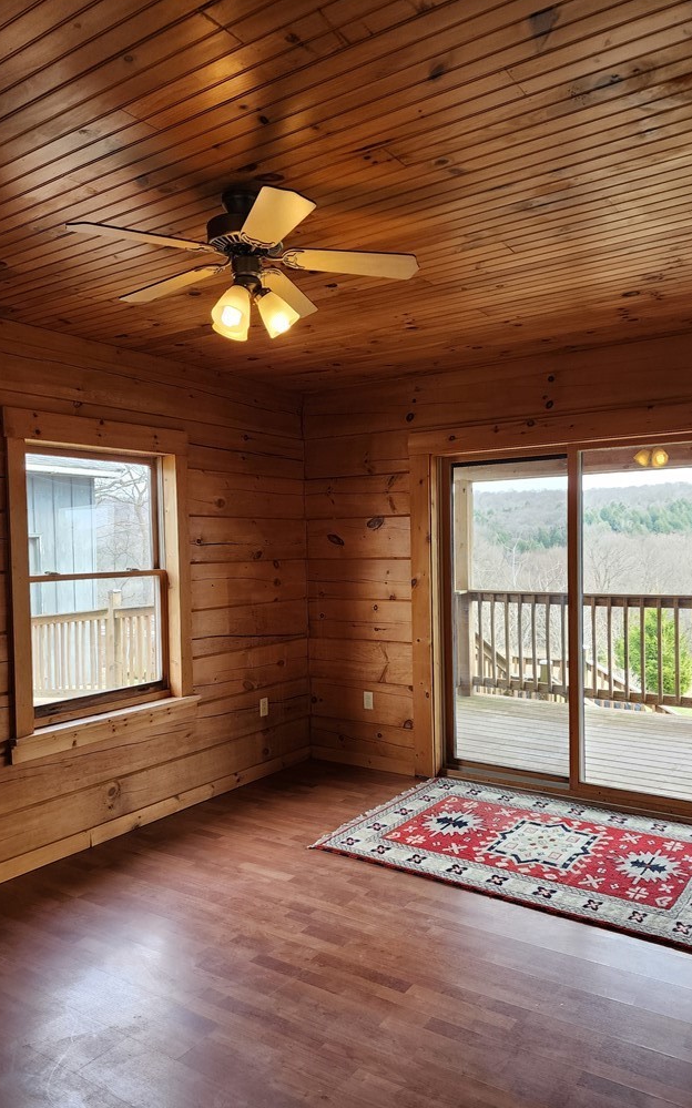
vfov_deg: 72.6
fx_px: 755
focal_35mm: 25
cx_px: 380
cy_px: 558
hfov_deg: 49.2
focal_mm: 6.4
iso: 125
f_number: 1.8
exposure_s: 1/180
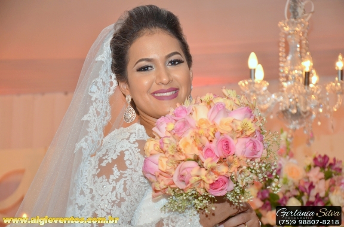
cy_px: 114
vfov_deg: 13.7
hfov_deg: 20.7
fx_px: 944
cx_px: 172
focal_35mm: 99
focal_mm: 66
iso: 640
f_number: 5.3
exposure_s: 1/160
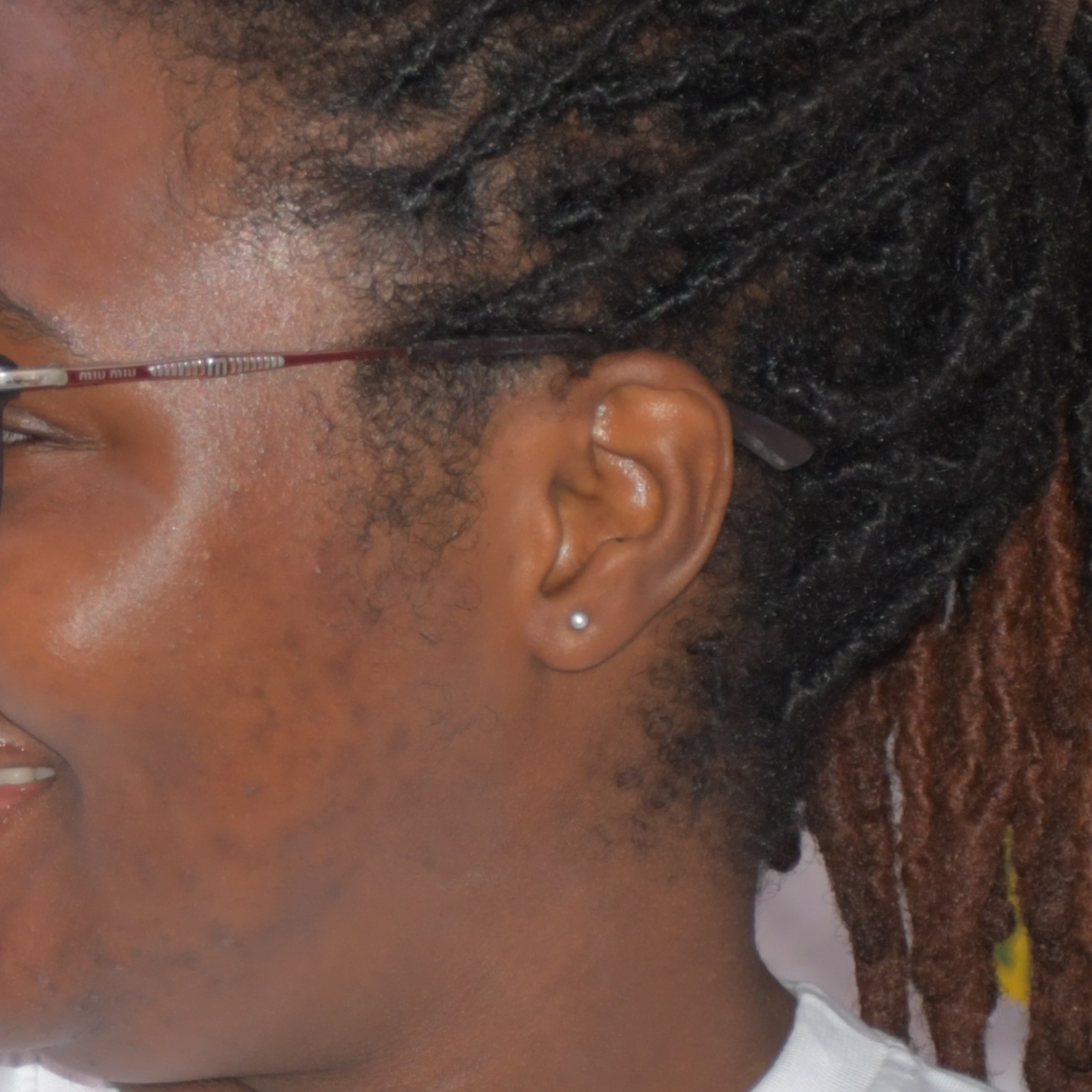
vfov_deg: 4.8
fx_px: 12956
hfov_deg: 4.8
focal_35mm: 363
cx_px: -706
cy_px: 927
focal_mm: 60
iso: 400
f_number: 5
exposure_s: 1/250
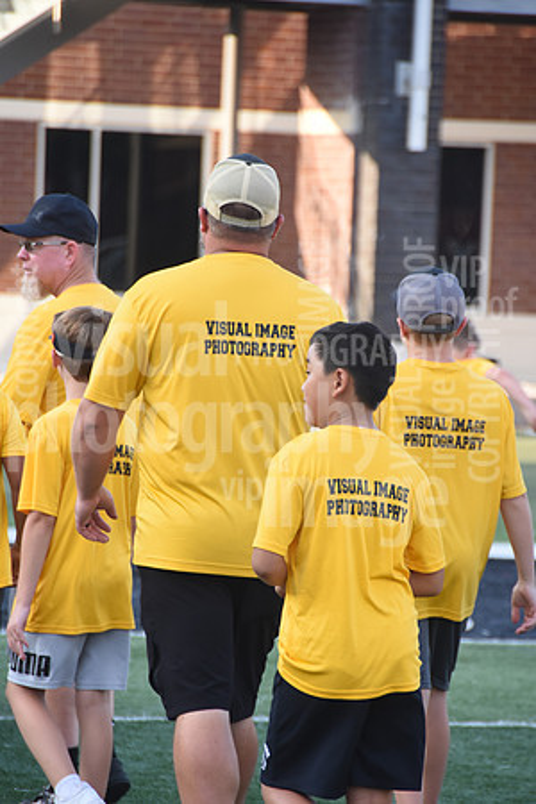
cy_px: 402
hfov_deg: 4.6
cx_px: 268
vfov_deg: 6.9
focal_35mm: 300
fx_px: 6699
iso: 800
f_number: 6.3
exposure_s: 1/400
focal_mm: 200
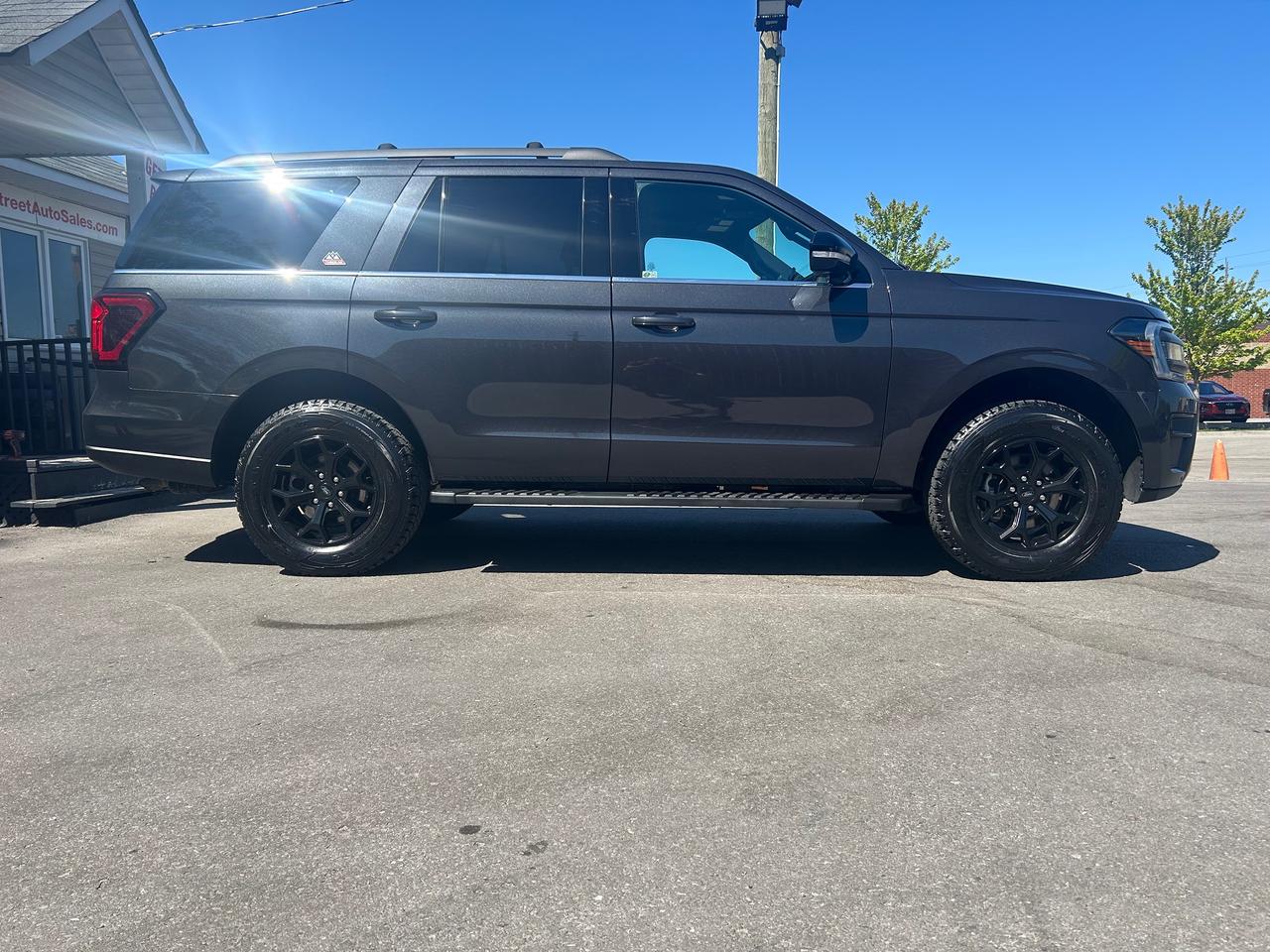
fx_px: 954
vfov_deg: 53.1
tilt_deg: -4.8
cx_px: 635
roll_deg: +0.5
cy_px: 476
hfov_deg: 67.3
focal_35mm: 26
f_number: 1.5
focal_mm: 5.7
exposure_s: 1/2841
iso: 50
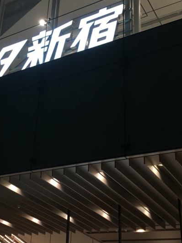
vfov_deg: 34.3
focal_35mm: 56
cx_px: 33
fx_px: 392
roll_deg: -7.3
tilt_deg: +28.4
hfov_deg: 25.6
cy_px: 116
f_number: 2.2
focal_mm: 4.15
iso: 25
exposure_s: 1/30
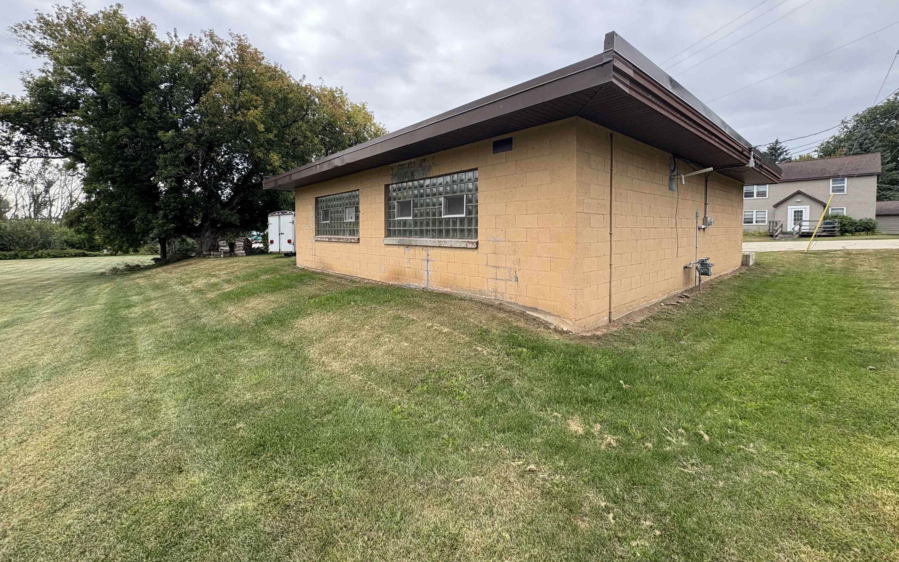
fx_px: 368
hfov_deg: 101.5
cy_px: 243
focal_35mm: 15
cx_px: 452
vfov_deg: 74.4
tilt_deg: -2.5
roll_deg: +0.3
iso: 64
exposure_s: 1/582
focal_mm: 2.22
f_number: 2.2
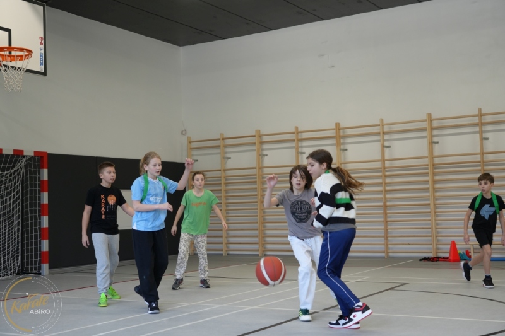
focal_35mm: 47
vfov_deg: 28.6
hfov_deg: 41.9
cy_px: 168
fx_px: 659
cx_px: 252
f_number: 4
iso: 640
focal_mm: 47
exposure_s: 1/160
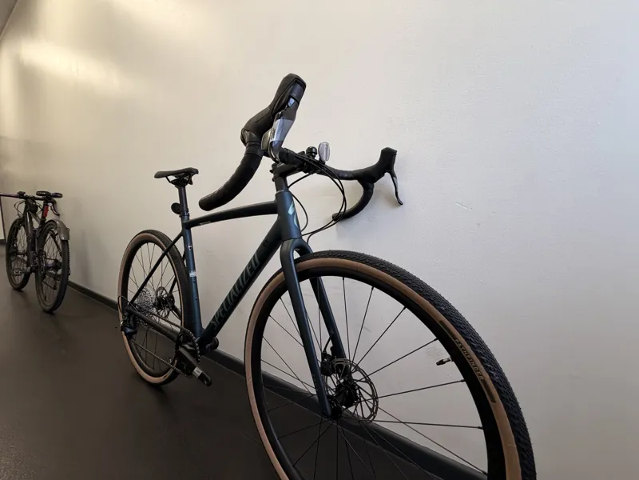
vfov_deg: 85.7
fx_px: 258
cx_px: 320
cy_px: 240
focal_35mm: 14
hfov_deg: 102.1
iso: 200
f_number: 2.2
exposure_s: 1/100
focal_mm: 2.22
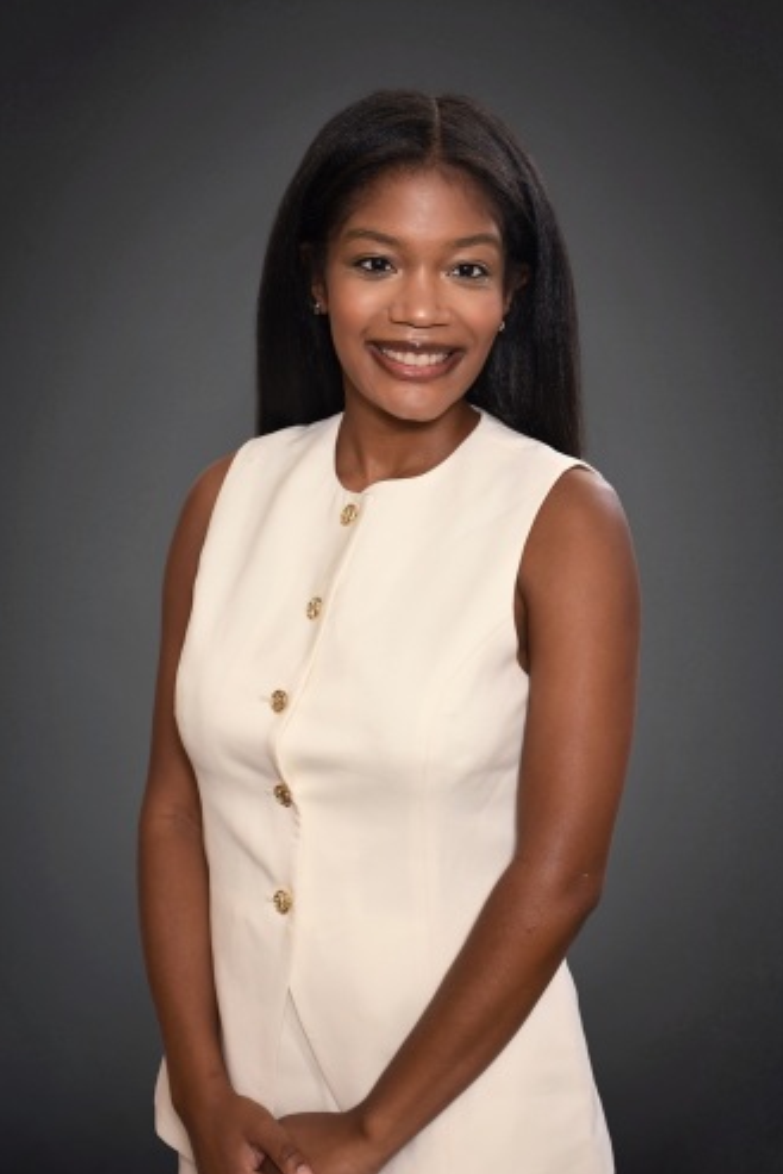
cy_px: 588
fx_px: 2380
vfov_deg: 27.7
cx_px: 394
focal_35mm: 73
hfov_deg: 18.7
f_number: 5.6
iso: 500
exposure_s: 1/200
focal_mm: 48
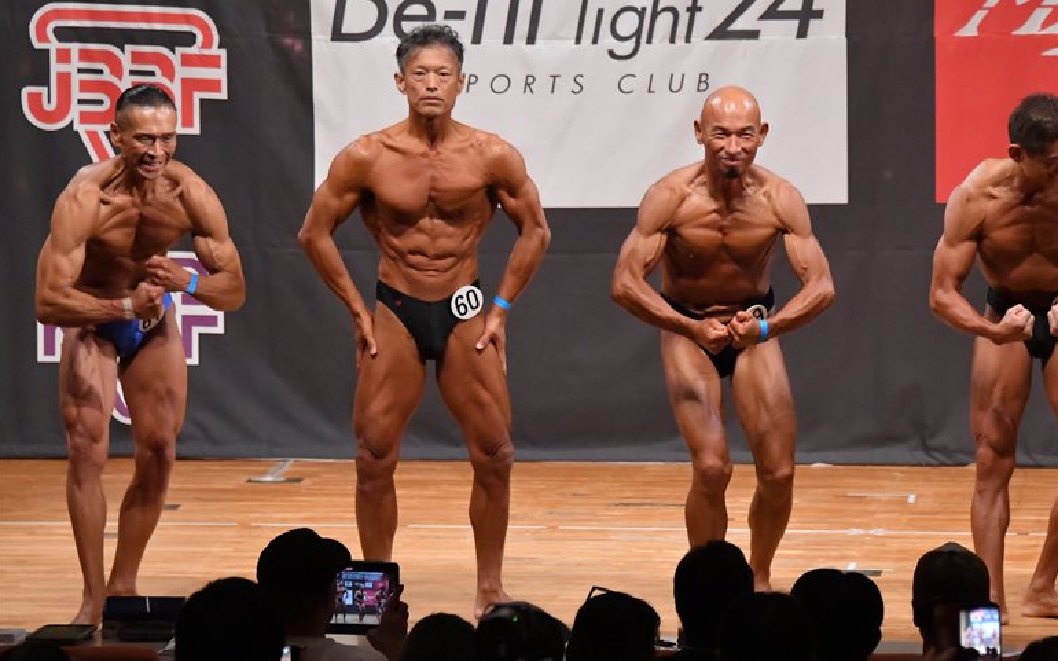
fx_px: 7092
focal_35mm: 246
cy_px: 341
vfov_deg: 5.3
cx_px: 527
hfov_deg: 8.5
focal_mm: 160
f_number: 5.6
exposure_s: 1/400
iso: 9000
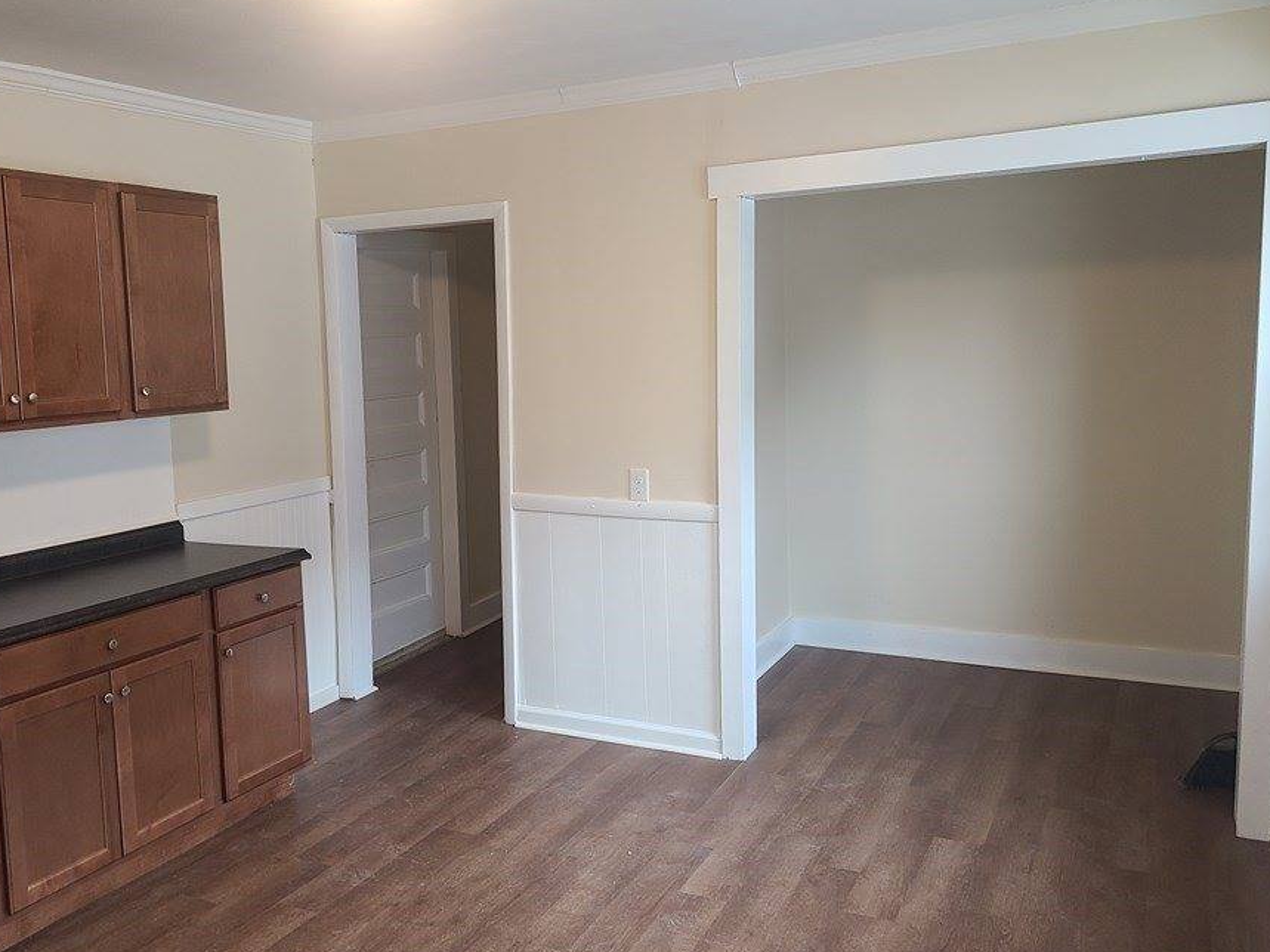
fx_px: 1137
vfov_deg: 45.4
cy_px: 463
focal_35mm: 31
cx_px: 594
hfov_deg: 58.3
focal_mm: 5.4
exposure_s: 1/60
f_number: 1.8
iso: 160
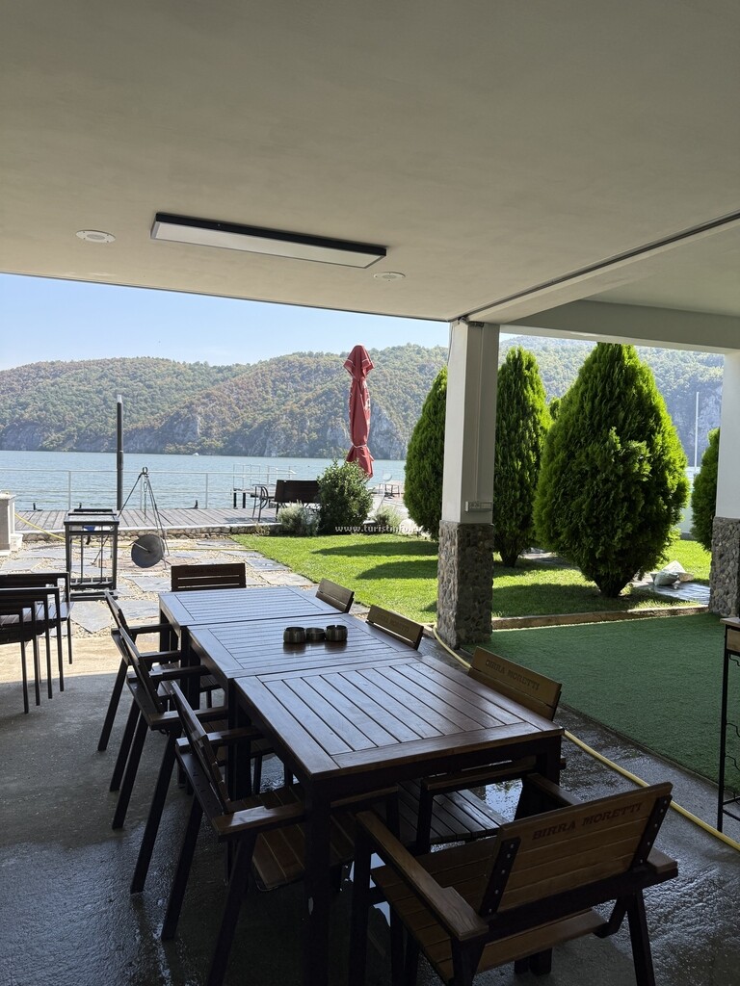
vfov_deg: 71.6
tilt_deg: -2.2
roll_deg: -1.8
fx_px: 684
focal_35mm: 24
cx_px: 370
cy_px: 493
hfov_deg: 56.8
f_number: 1.78
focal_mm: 6.76
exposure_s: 1/1727
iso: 100
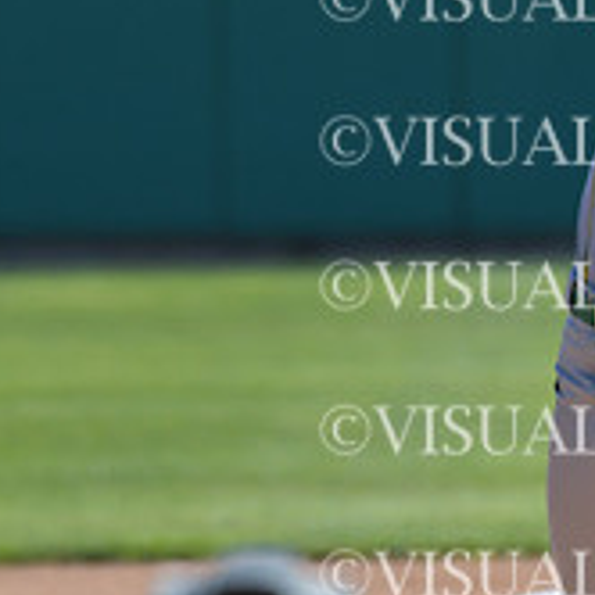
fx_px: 26778
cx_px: 839
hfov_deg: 1.3
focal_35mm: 1377
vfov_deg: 1.3
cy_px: 213
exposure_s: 1/2000
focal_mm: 310
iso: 640
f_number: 5.6
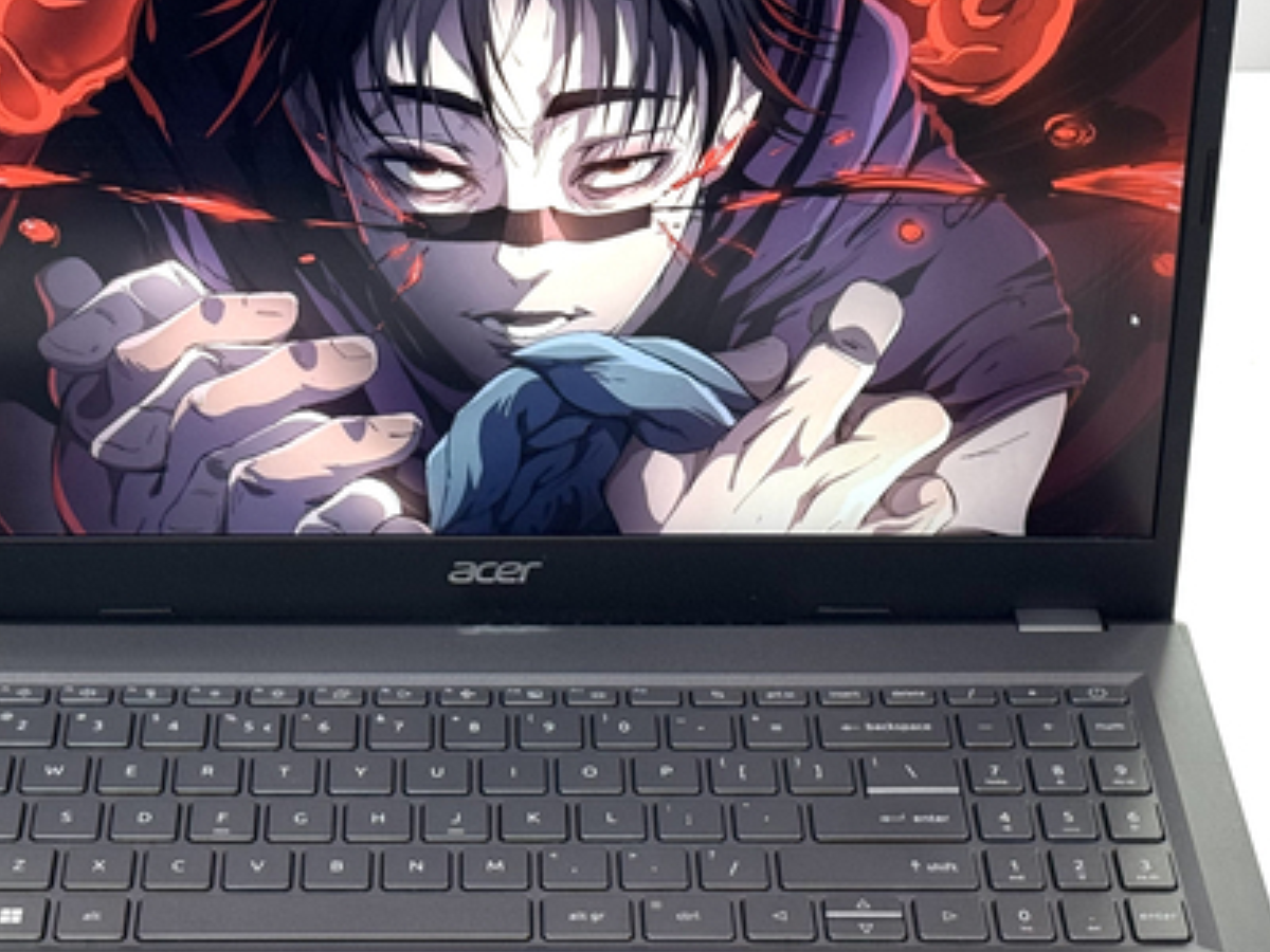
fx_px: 3522
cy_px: 530
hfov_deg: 20.4
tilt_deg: -32.7
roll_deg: +1.3
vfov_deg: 15.4
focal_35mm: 96
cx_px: 460
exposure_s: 1/100
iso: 80
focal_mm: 6.76
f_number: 1.78
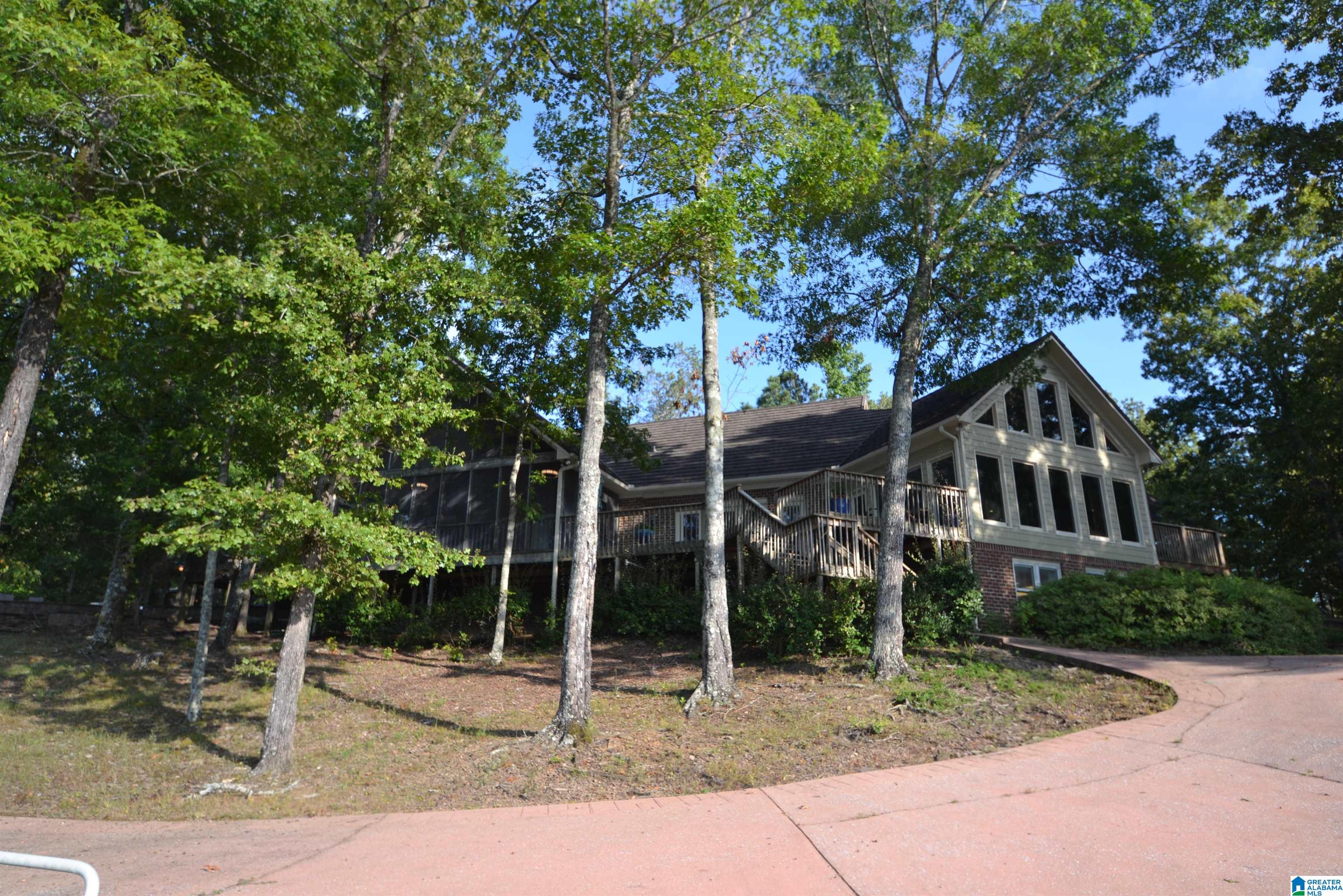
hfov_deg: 81.2
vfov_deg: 59.5
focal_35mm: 21
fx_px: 783
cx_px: 672
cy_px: 448
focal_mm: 14
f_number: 5.6
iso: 100
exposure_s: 1/125
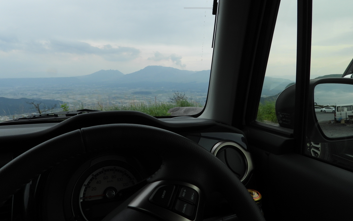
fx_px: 250
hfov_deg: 70.4
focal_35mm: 26
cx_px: 176
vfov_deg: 47.4
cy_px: 92
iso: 100
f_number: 2.8
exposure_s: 1/1250
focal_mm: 4.3
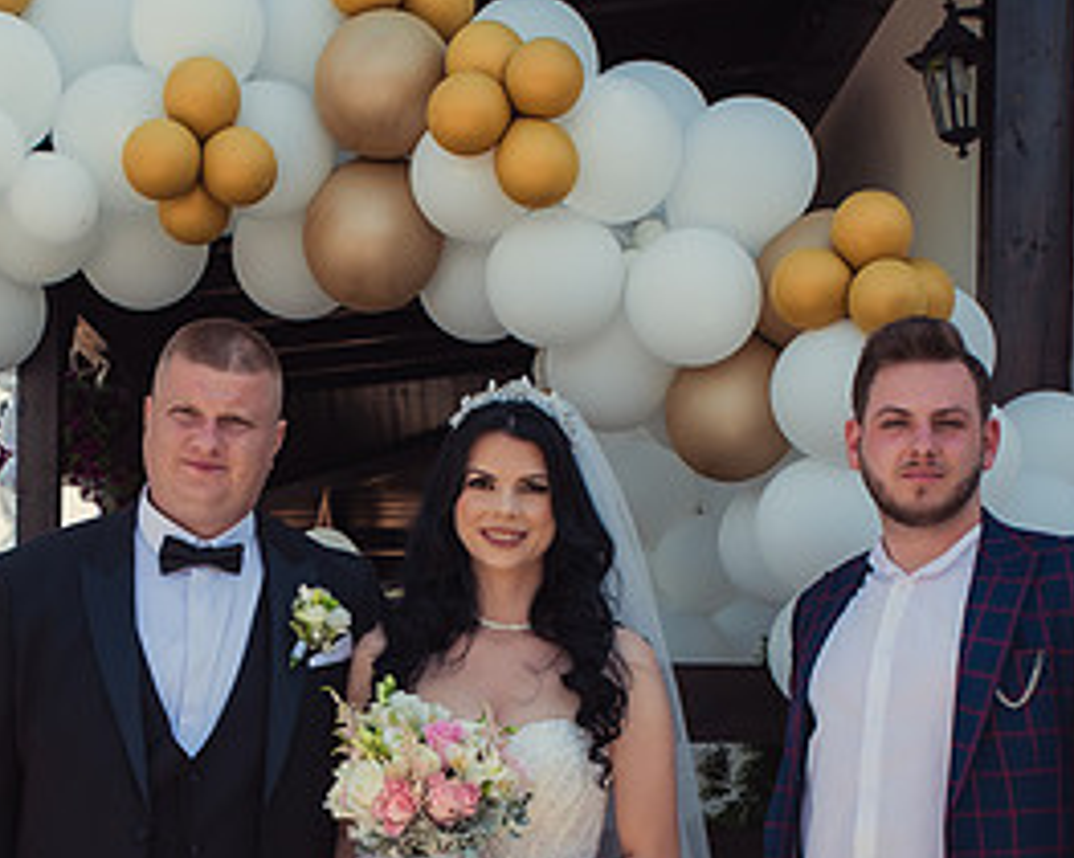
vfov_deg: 18.7
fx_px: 2541
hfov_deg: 23.8
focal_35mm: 80
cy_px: 818
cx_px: 456
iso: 200
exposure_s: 1/200
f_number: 7.1
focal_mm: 36
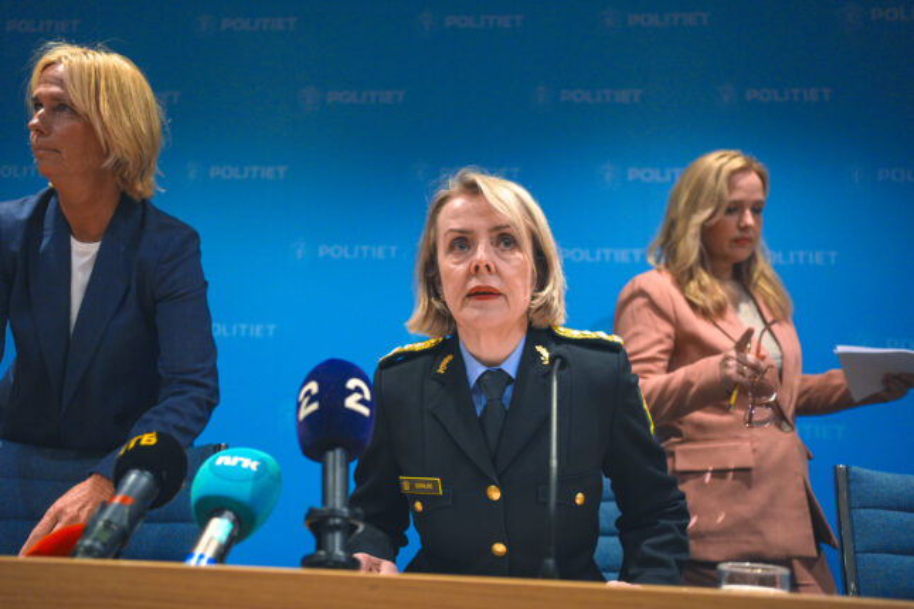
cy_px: 304
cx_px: 457
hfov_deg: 54.4
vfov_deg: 37.9
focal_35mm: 35
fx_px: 889
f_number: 2.5
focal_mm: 35
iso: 250
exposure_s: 1/320
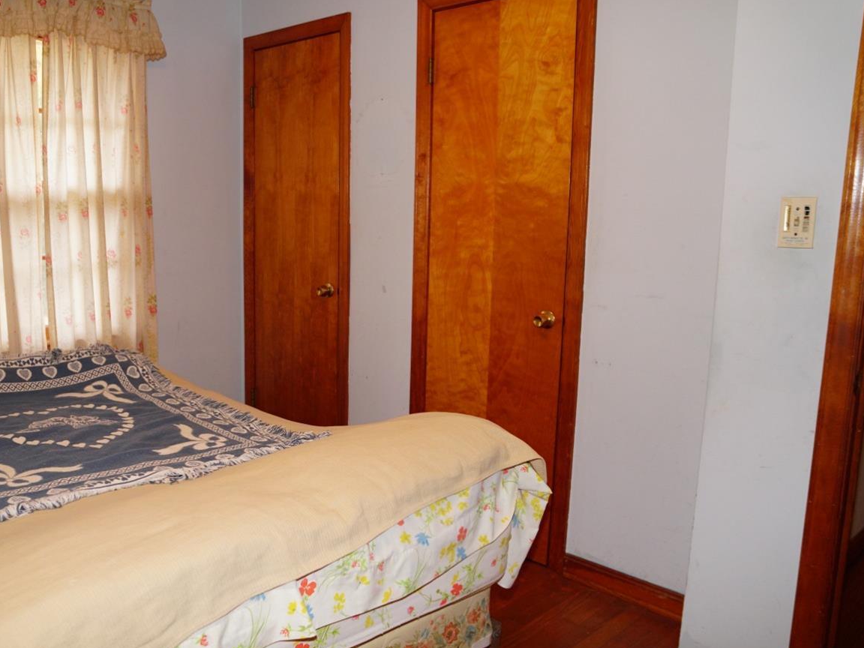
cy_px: 323
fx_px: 749
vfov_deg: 46.8
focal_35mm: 30
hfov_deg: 59.0
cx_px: 308
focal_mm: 16
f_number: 4
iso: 800
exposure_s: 1/60
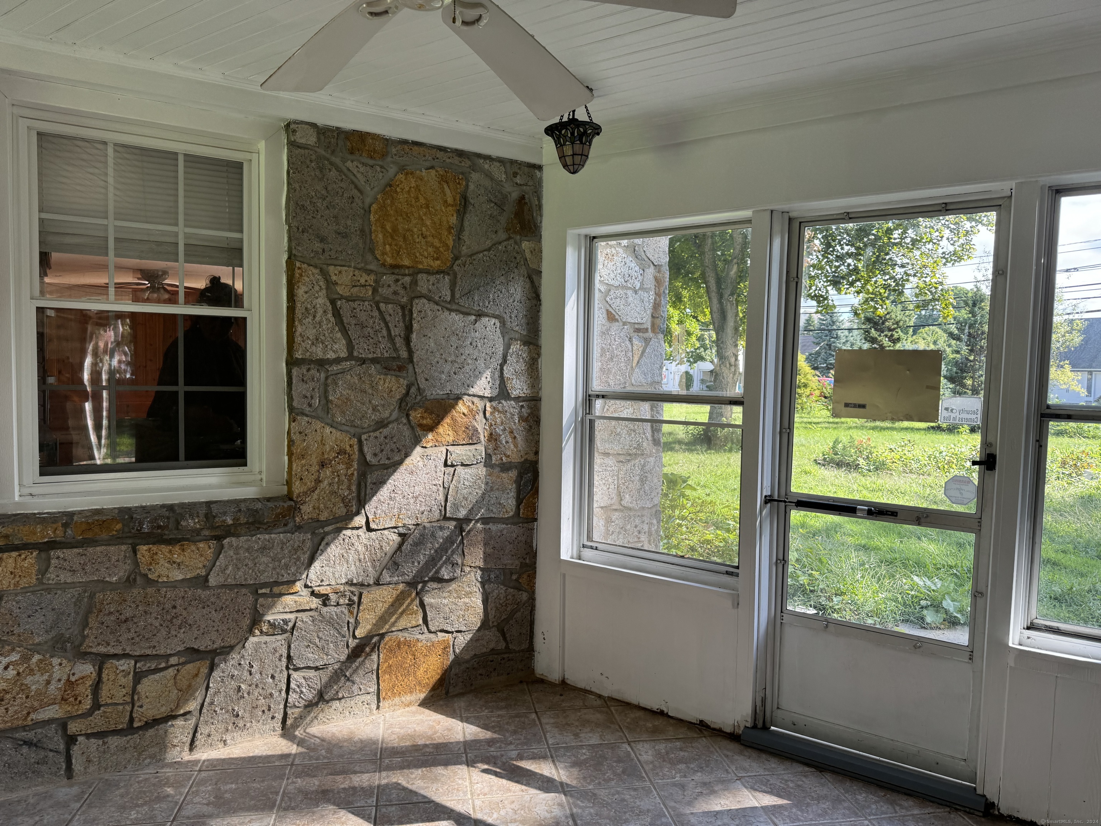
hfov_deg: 71.6
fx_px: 763
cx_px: 550
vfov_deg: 56.8
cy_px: 413
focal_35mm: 24
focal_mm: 6.76
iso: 64
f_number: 1.78
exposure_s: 1/264
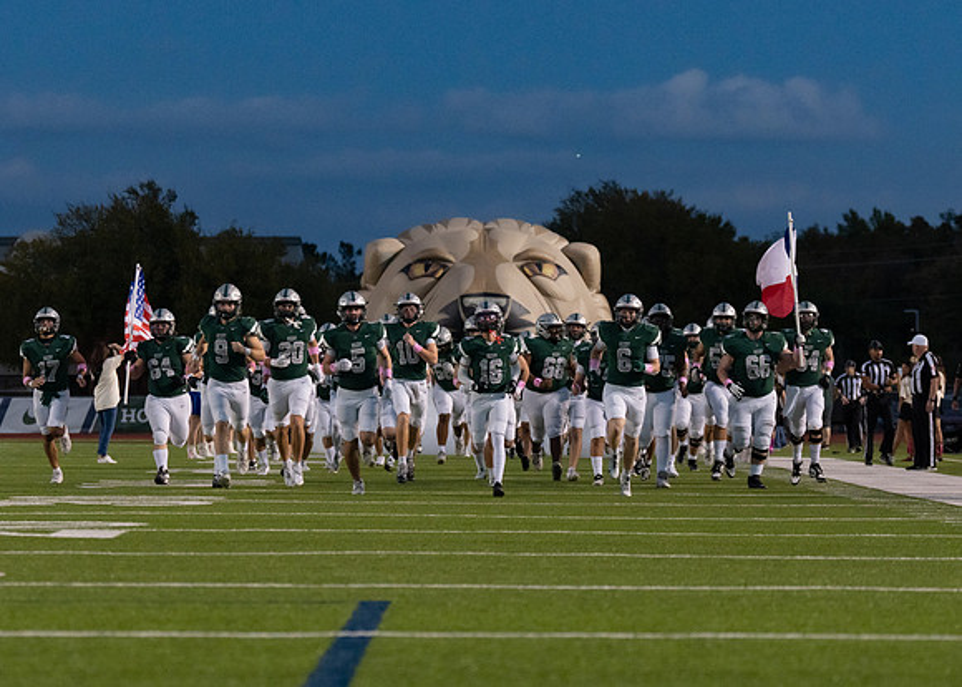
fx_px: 4687
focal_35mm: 172
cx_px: 555
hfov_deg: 11.7
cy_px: 369
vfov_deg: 8.4
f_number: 2.8
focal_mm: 95
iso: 800
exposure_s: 1/1000
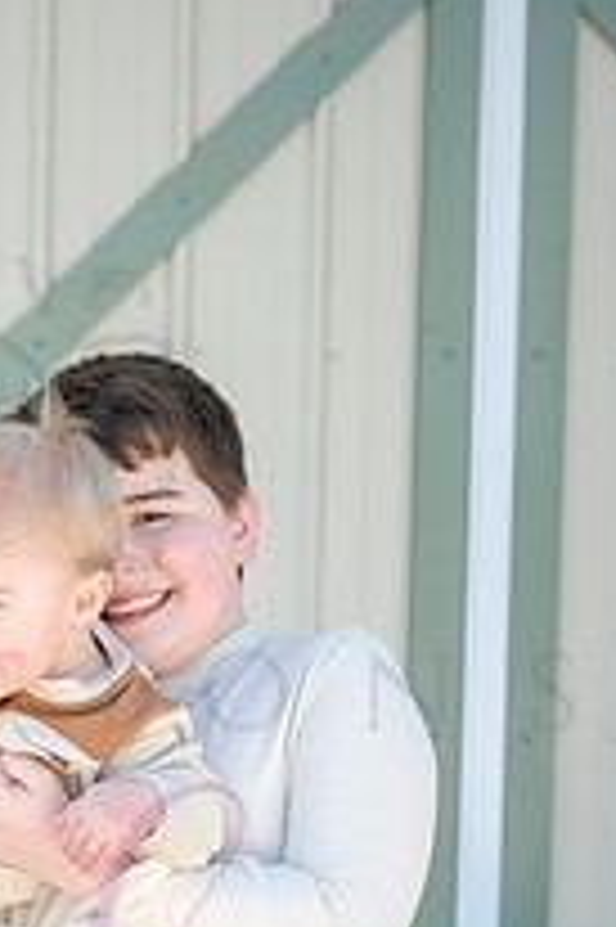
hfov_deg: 10.5
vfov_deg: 15.7
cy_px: 850
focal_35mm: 129
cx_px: -18
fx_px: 3316
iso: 400
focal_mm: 59
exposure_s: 1/640
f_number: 5
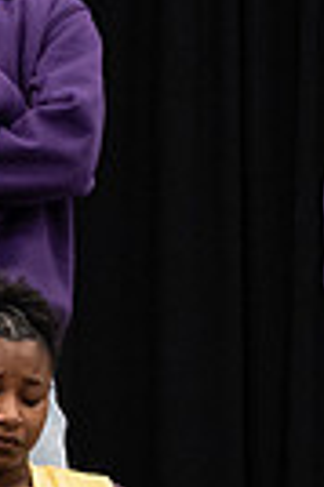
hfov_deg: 2.7
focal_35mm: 495
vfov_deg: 4.2
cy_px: 491
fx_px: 6699
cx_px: -659
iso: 8000
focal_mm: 114
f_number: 6.3
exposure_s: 1/160
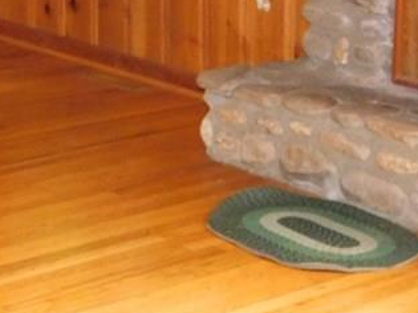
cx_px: 311
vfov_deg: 11.2
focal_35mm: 130
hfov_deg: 15.1
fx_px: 1569
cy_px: -28
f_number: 3.6
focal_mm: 7.1
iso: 800
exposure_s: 1/30
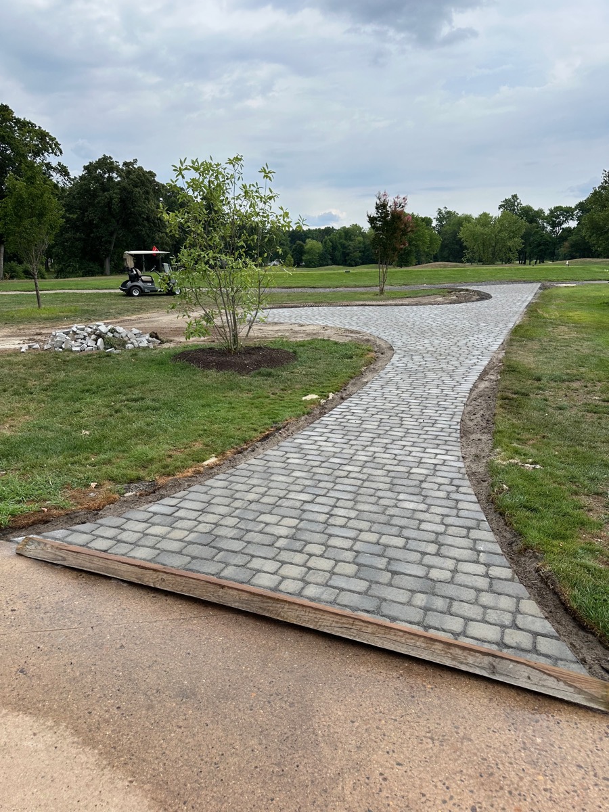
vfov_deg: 71.6
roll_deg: -0.1
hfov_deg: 56.8
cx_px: 304
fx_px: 563
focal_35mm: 24
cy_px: 406
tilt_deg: -12.4
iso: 80
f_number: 1.78
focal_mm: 6.86
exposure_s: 1/2882
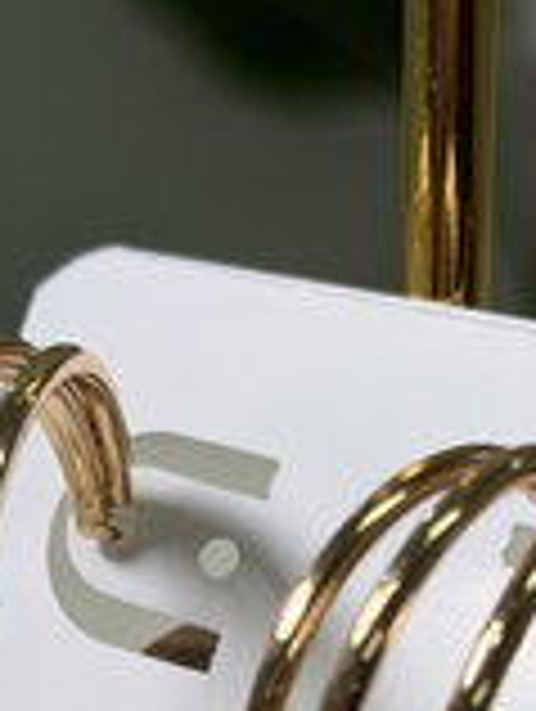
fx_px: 3336
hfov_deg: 9.2
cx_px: 302
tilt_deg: -27.7
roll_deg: -1.6
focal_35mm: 162
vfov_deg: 12.0
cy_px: 799
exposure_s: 1/138
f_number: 1.78
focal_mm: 6.76
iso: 50
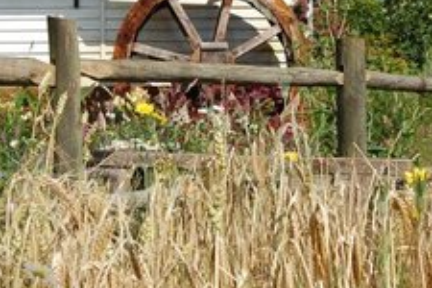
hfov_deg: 28.1
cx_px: 202
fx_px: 864
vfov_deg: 18.8
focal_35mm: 72
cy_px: 87
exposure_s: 1/400
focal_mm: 20
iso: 200
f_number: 11
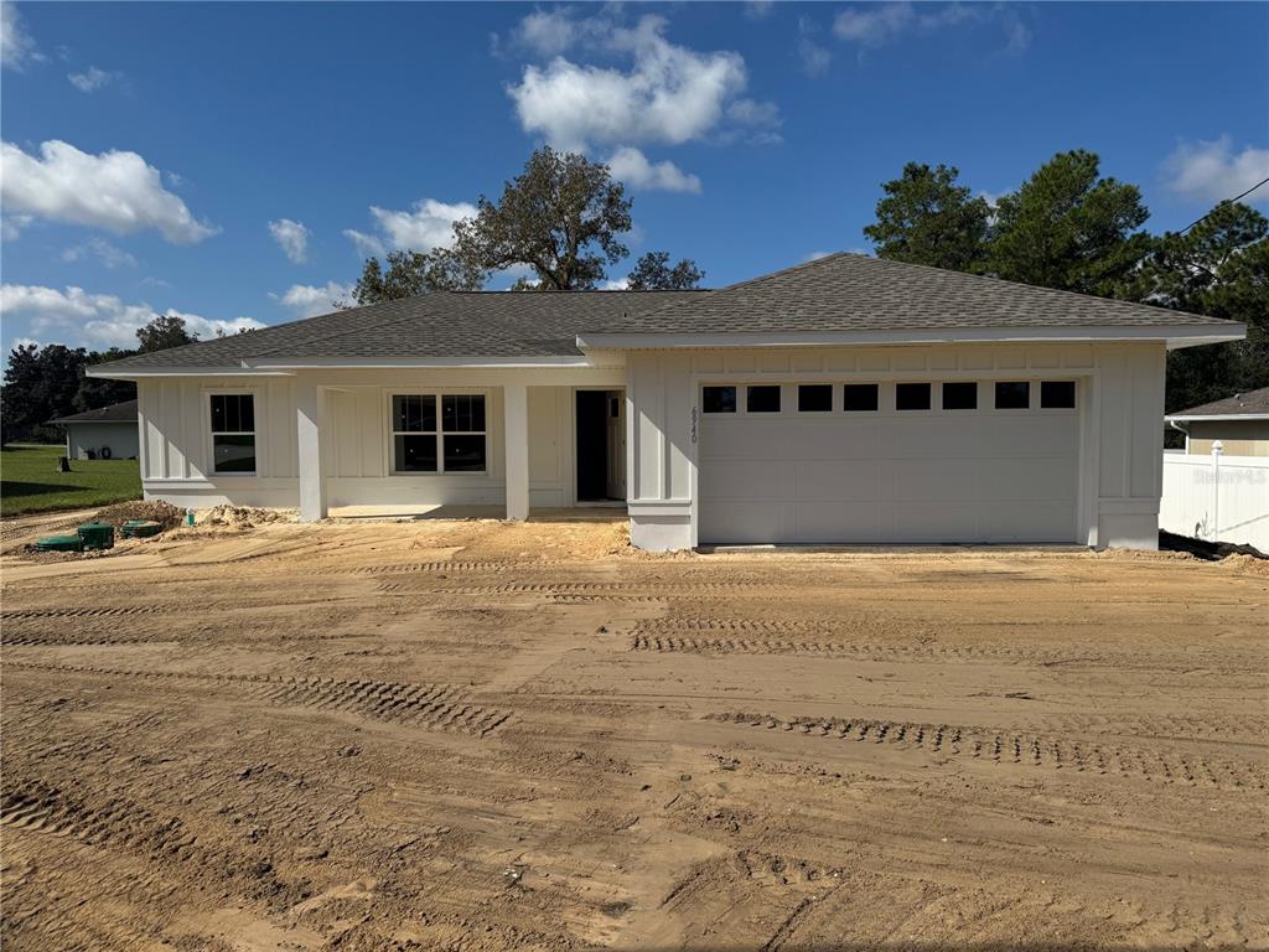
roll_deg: -0.2
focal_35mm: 24
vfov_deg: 56.8
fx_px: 880
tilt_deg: -3.0
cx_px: 634
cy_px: 476
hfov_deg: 71.6
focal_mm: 6.76
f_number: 1.78
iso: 80
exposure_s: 1/7937
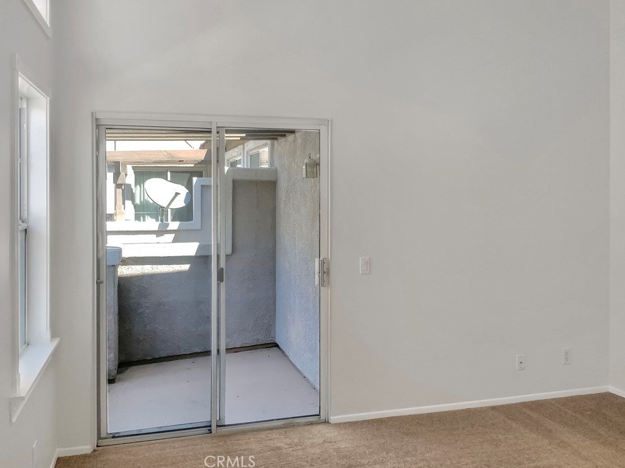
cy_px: 228
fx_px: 542
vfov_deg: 46.8
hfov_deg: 60.0
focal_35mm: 30
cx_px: 307
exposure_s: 1/120
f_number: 1.8
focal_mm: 3
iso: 50
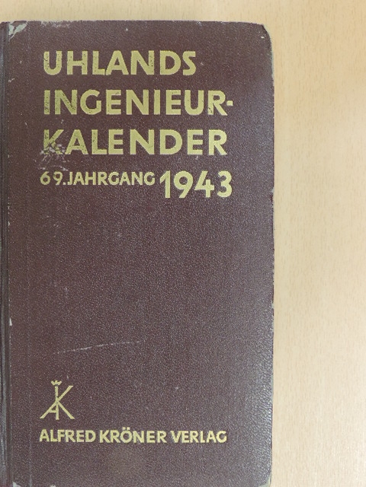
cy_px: 244
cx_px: 183
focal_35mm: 50
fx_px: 705
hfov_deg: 29.1
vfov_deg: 38.2
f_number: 5.1
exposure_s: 1/13
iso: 800
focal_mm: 8.9
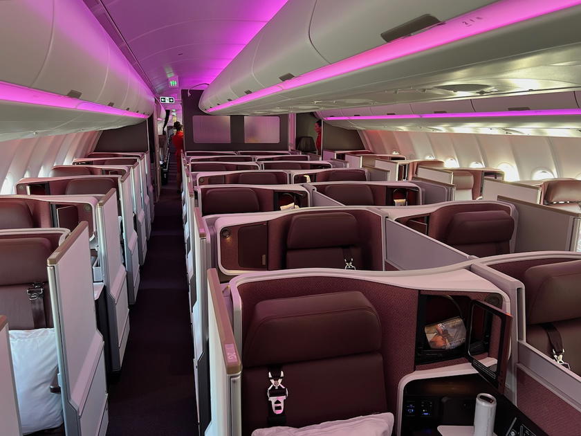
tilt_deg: -12.1
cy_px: 218
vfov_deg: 53.1
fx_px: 436
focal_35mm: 26
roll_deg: -0.7
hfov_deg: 67.3
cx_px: 290
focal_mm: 5.7
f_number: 1.5
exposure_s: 1/52
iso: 160
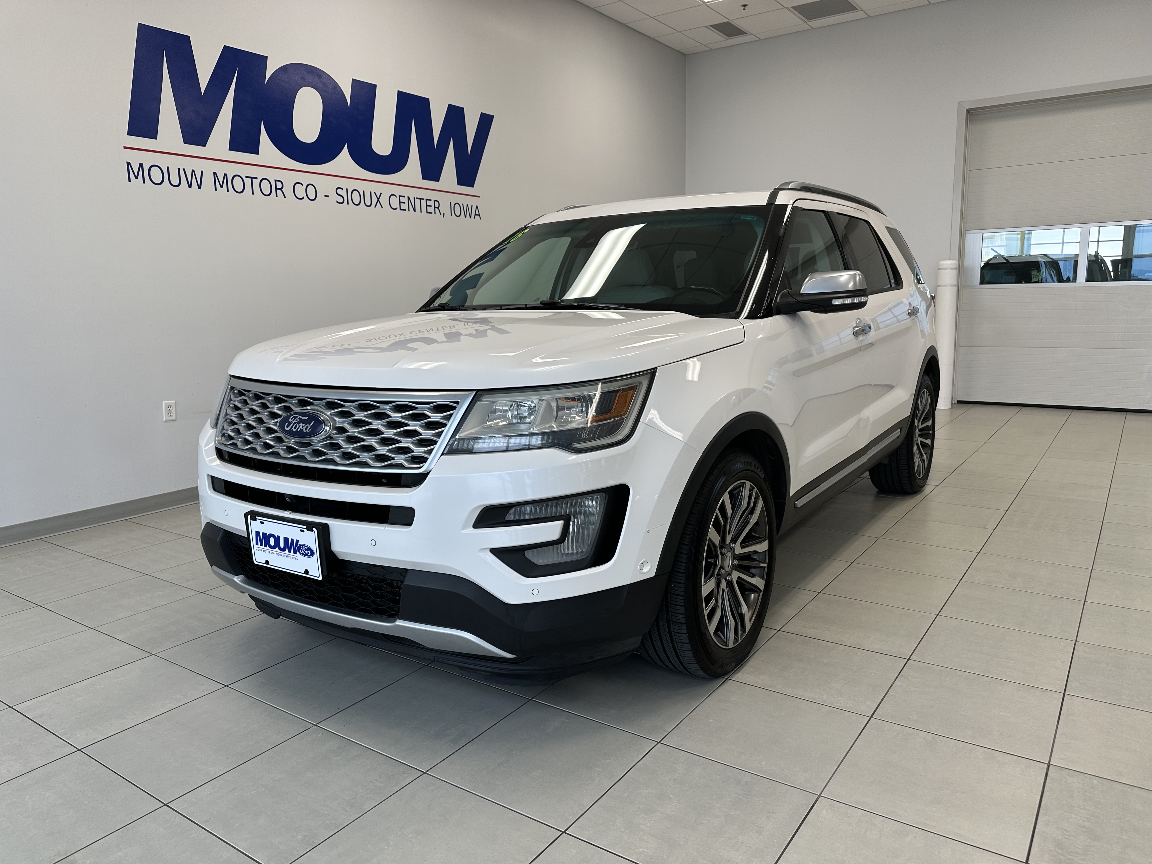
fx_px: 799
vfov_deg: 56.8
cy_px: 432
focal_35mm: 24
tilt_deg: -8.0
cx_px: 576
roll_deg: +1.3
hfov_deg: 71.6
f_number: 1.78
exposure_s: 1/192
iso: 64
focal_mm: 6.86
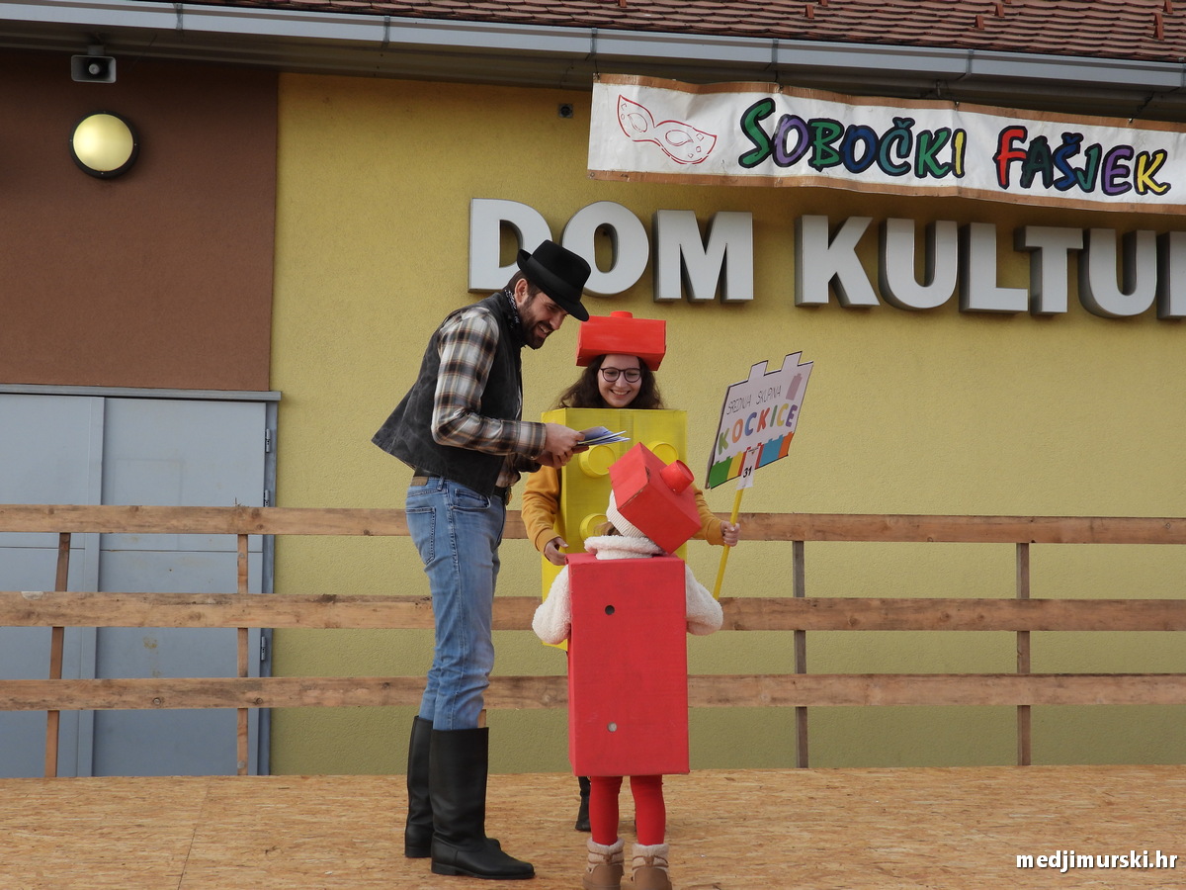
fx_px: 1713
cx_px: 593
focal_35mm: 50
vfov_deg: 29.1
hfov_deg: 38.2
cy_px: 445
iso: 100
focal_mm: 9
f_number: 3.2
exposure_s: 1/320
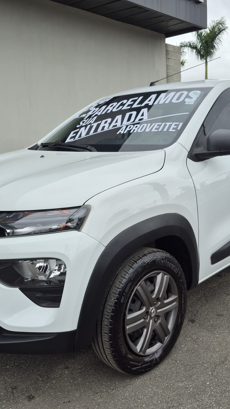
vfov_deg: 58.0
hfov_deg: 34.6
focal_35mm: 34
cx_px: 119
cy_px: 203
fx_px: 369
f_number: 1.8
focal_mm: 5.4
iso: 25
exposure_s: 1/441
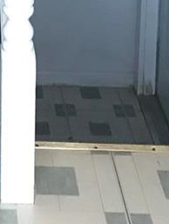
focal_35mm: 130
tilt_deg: -5.3
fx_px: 845
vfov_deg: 12.5
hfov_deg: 11.1
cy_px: -277
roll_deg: +0.2
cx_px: -60
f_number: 1.8
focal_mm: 3.99
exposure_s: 1/15
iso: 64
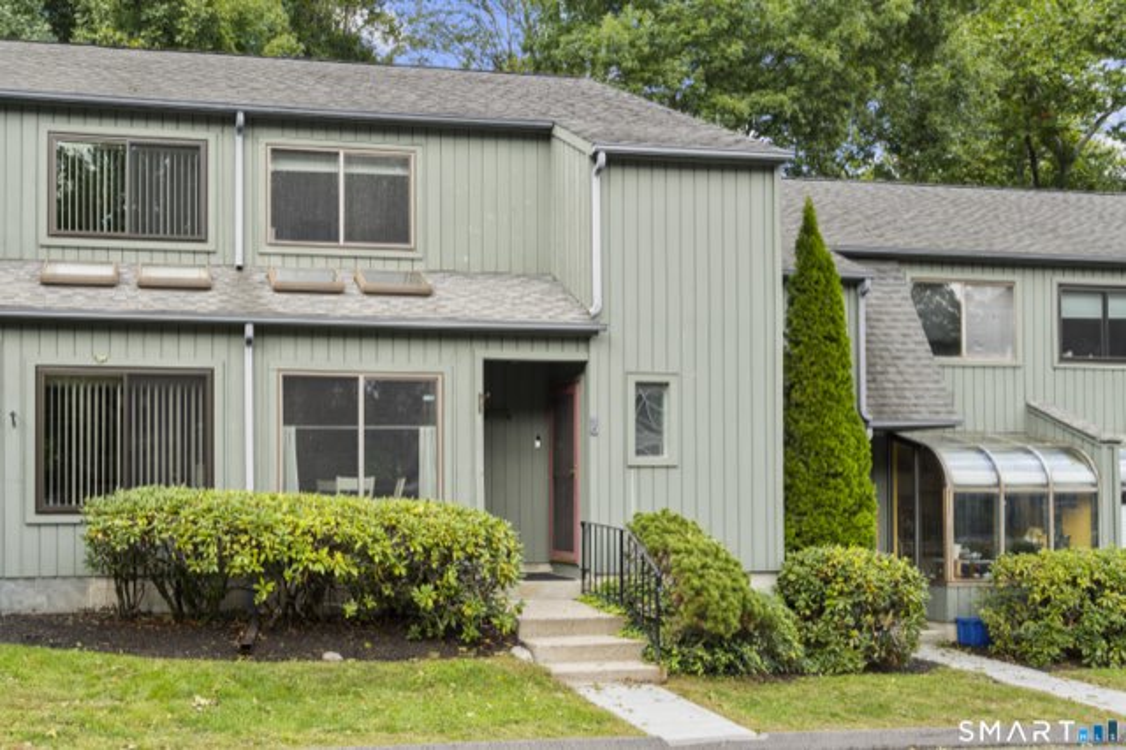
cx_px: 563
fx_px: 1094
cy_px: 375
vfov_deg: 37.8
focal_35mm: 35
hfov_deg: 54.5
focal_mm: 35
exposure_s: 1/13
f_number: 9
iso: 200
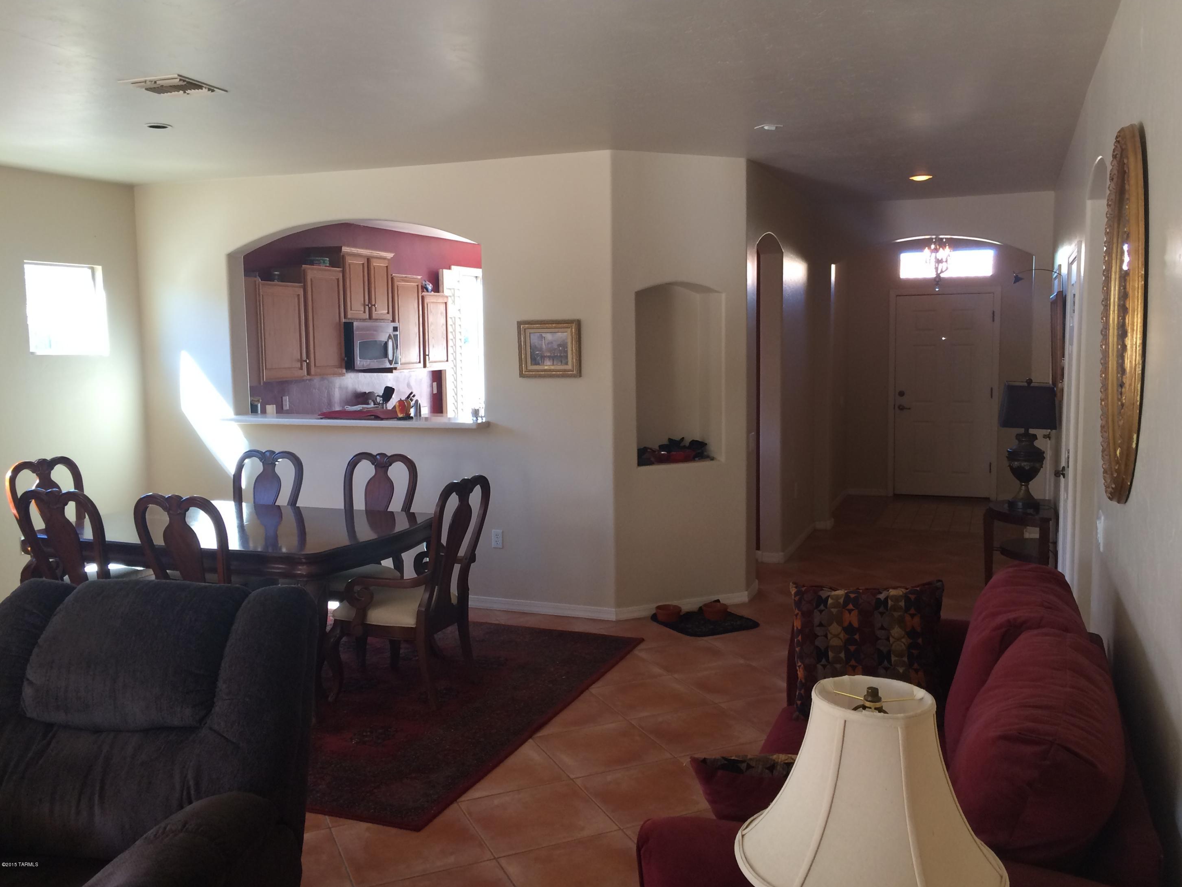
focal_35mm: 30
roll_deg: +0.9
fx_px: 1024
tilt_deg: -6.2
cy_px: 434
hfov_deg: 60.0
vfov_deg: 46.8
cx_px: 611
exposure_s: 1/30
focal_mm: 4.15
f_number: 2.2
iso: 64
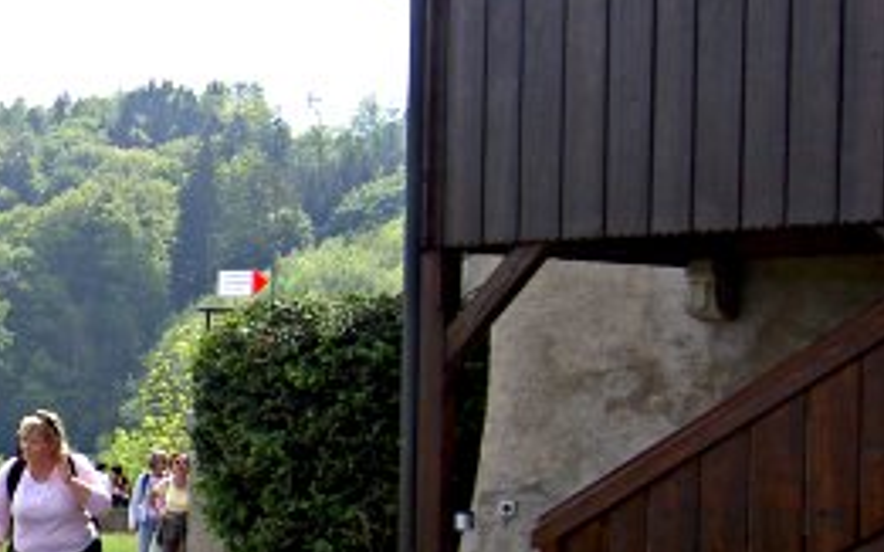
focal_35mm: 83
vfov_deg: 15.5
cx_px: -91
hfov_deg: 23.4
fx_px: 1999
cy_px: 511
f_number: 4.7
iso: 50
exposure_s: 1/200
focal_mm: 5.6
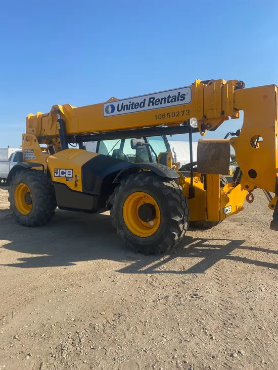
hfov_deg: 53.1
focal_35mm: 26
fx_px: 278
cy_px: 185
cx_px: 139
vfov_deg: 67.3
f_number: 1.8
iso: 32
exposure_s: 1/2141
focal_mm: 4.25
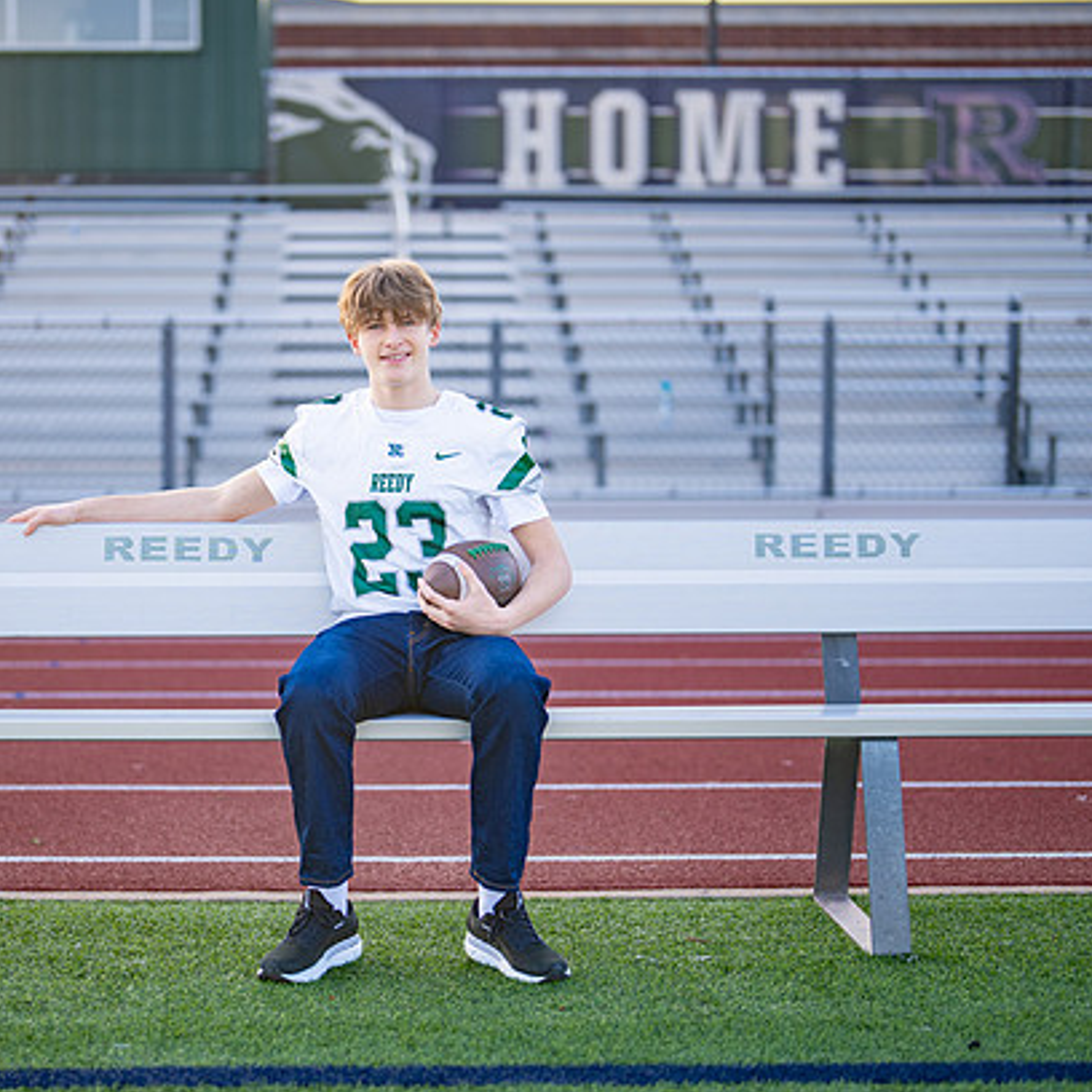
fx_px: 2534
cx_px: 378
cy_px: 555
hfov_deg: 24.2
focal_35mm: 71
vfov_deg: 24.3
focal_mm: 50
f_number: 1.2
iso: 100
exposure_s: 1/1600
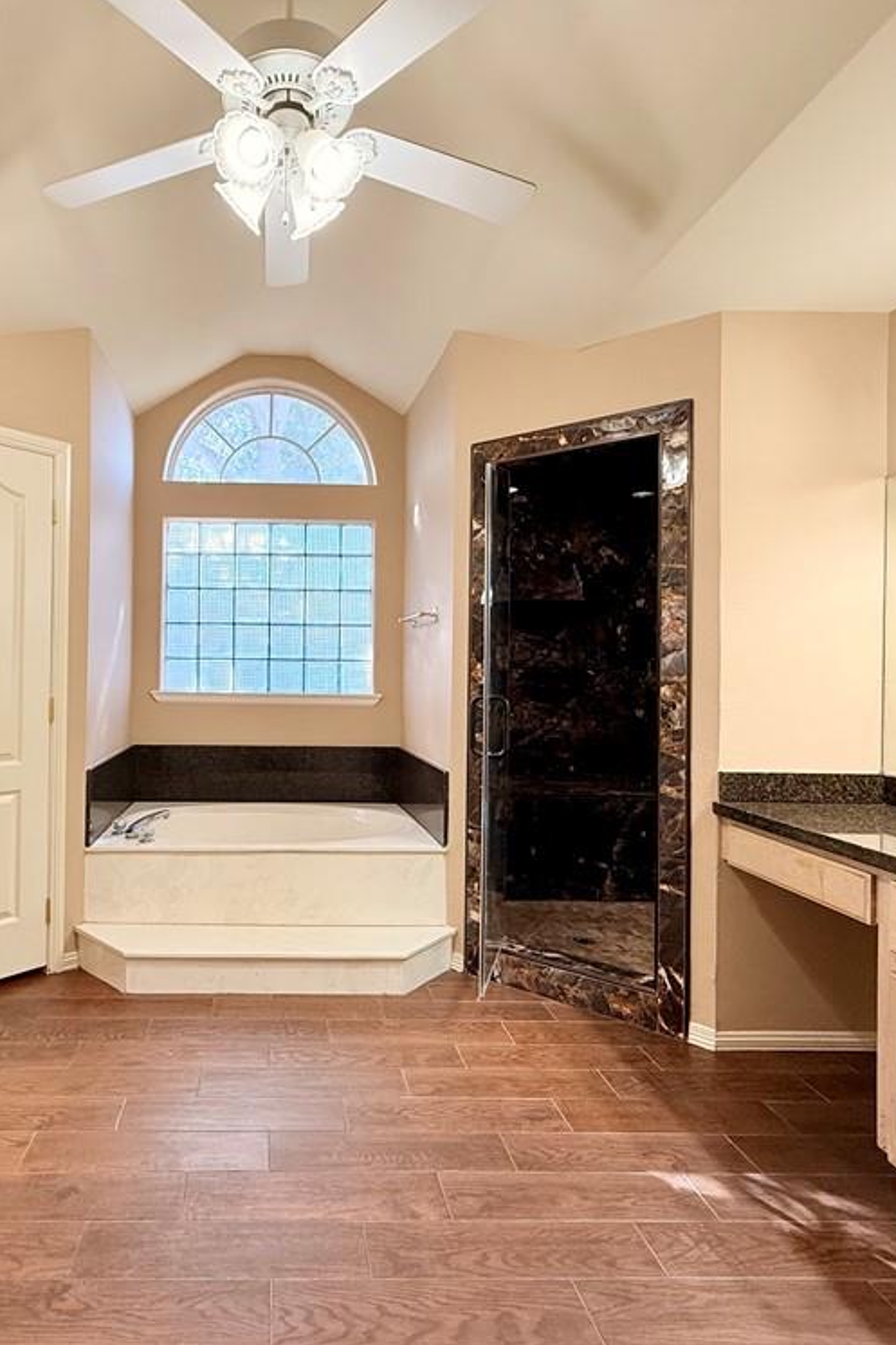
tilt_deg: +0.8
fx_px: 747
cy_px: 658
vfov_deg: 84.0
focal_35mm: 20
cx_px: 285
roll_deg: -1.1
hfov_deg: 60.2
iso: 200
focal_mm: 2.22
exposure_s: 1/120
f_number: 2.2
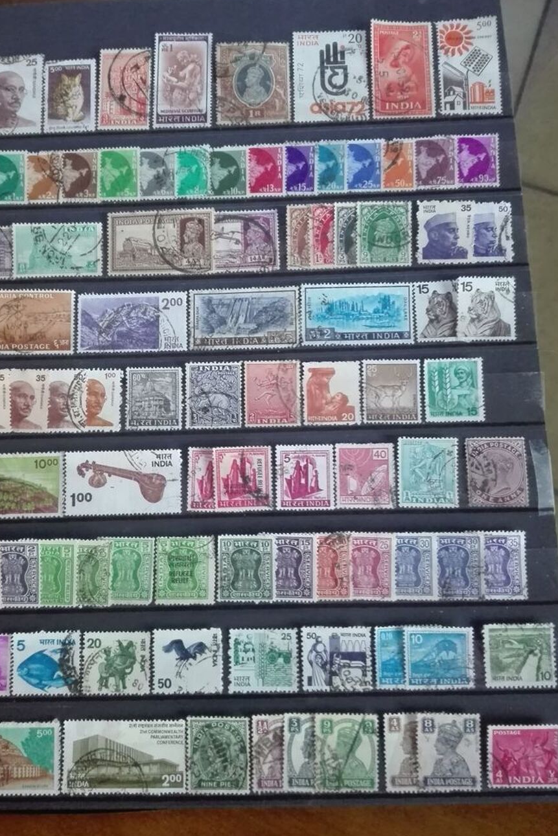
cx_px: 256
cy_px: 415
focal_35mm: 29
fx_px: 674
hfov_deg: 44.9
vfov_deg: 63.7
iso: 1140
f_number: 2
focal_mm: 3.79
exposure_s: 1/25
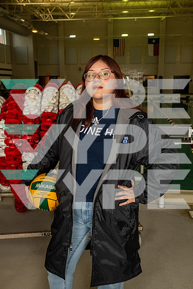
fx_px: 306
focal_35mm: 38
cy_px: 144
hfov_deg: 35.1
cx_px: 96
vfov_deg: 50.7
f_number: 7.1
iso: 500
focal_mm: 38
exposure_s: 1/250
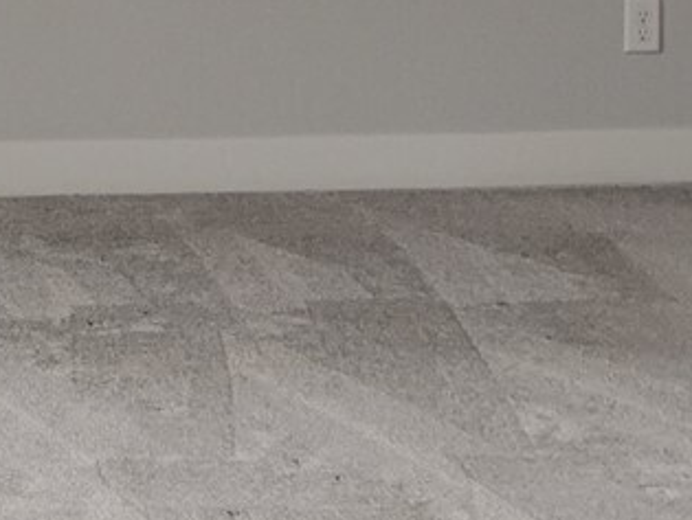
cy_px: -60
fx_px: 2842
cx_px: -279
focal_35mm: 142
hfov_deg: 13.3
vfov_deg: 10.3
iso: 456
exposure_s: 1/120
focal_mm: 4.26
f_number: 1.8
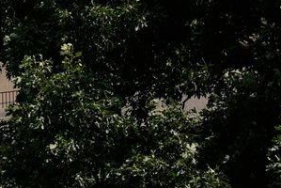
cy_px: 397
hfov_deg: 5.7
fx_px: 2672
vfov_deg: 4.0
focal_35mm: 342
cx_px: -509
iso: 50
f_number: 4
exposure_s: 1/800
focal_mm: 50
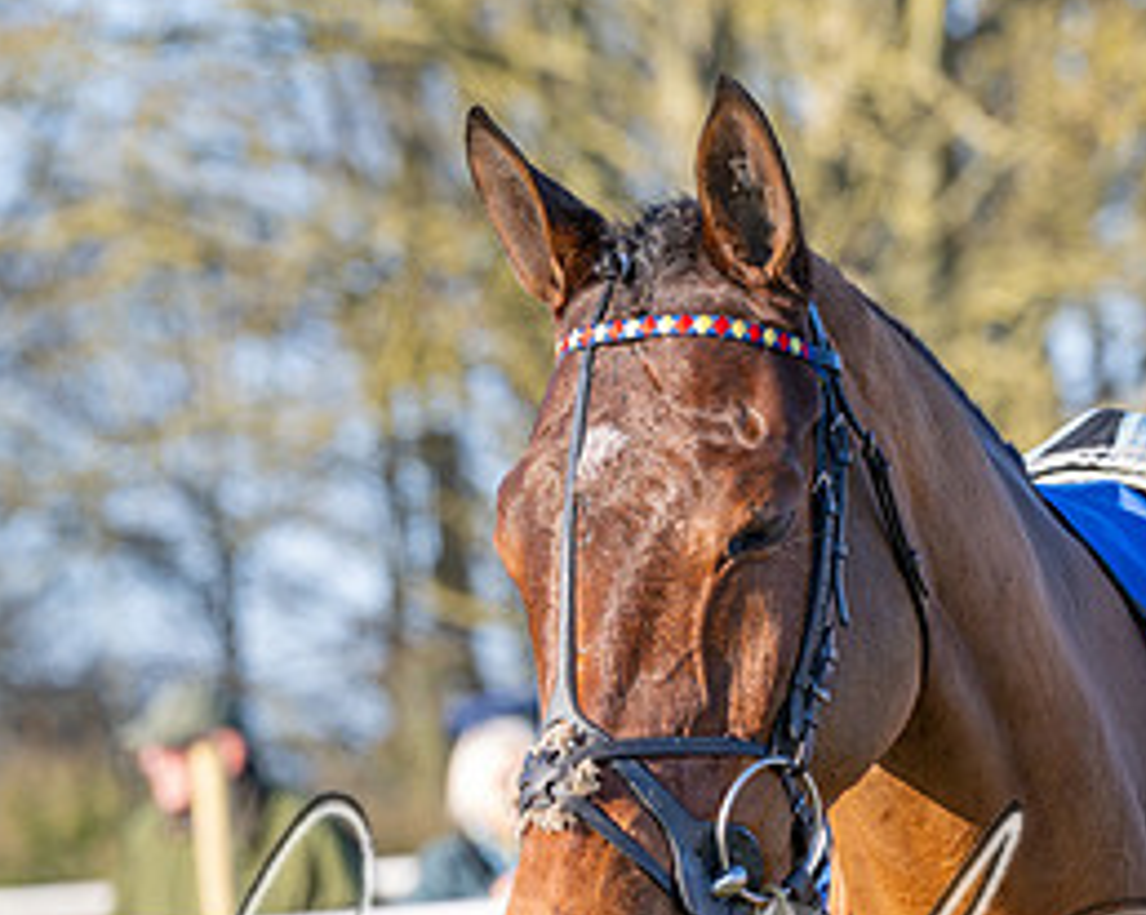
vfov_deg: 3.5
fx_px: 14912
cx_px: 1120
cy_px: 728
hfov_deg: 4.4
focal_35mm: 440
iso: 400
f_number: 5
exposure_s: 1/640
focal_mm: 150
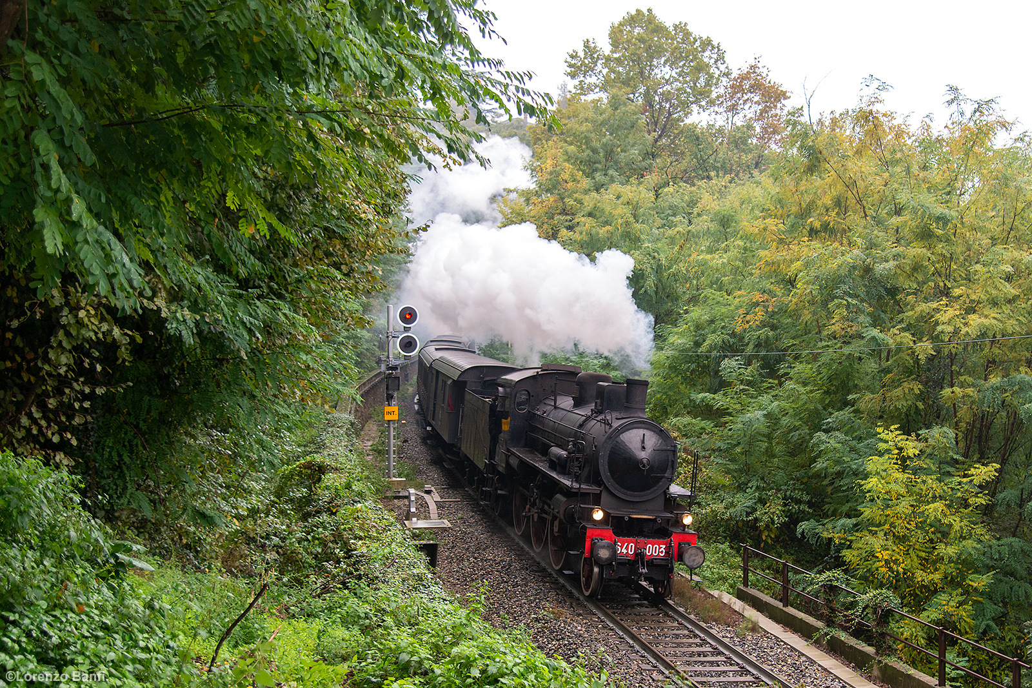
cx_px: 516
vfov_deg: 37.8
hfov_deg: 54.4
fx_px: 1003
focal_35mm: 35
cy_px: 344
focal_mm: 35
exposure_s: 1/400
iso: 1000
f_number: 4
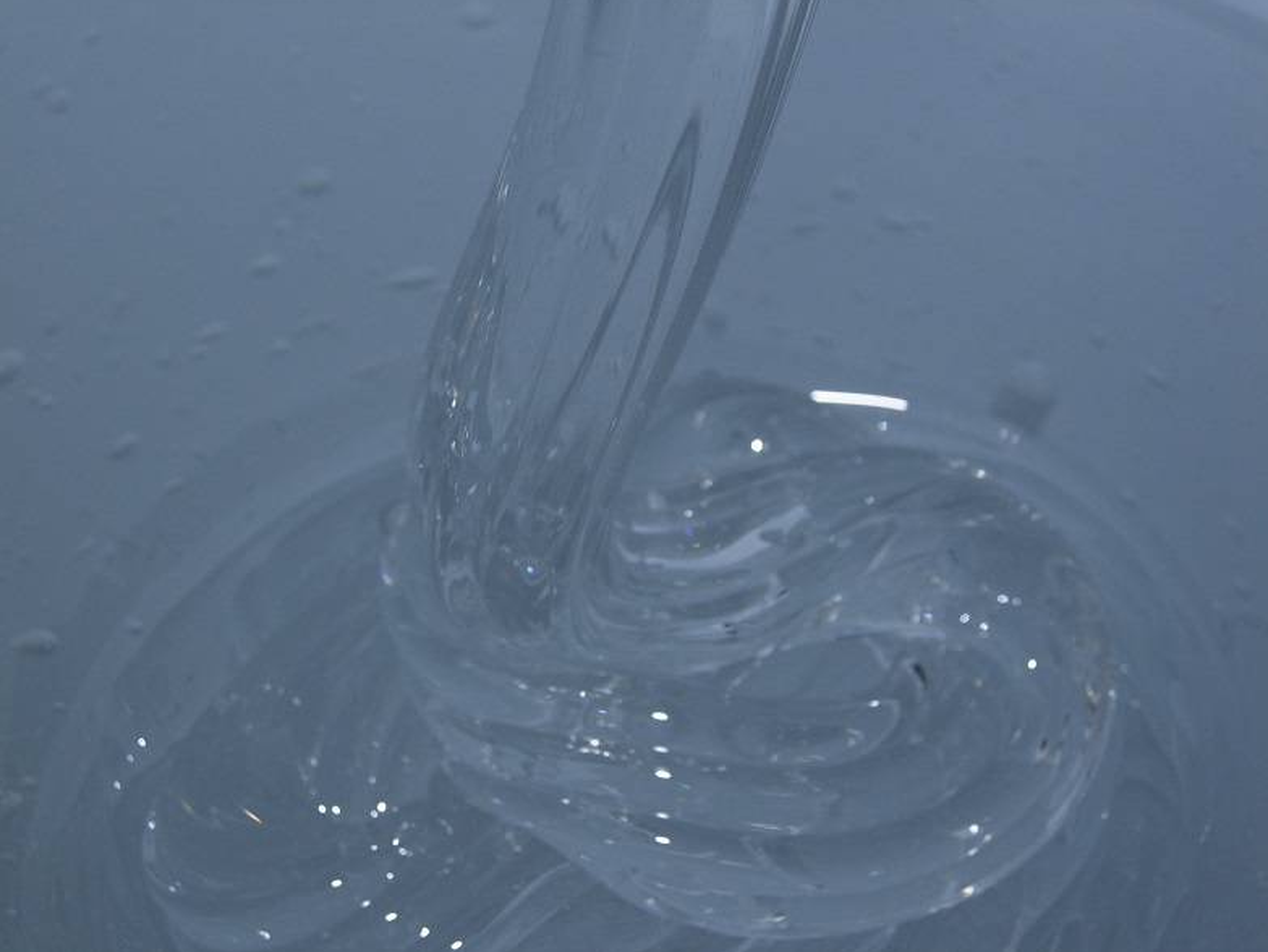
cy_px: 474
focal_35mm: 63
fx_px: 2309
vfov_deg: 23.3
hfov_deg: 30.7
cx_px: 632
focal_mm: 12.9
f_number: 4.9
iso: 50
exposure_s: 1/73.9
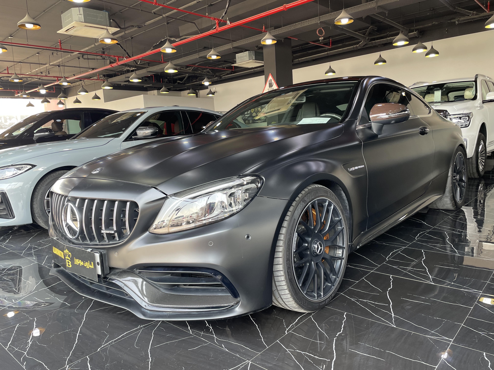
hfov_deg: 67.3
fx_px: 371
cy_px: 185
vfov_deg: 53.1
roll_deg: +4.3
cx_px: 247
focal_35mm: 26
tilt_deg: -8.5
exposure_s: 1/100
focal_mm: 4.2
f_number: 1.6
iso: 50
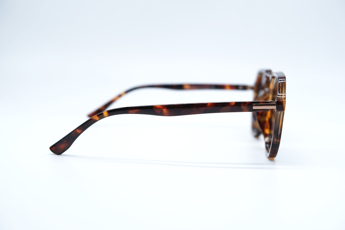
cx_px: 173
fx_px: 479
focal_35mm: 50
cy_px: 114
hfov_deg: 39.6
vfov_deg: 27.0
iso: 160
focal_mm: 32.9
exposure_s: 1/200
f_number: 4
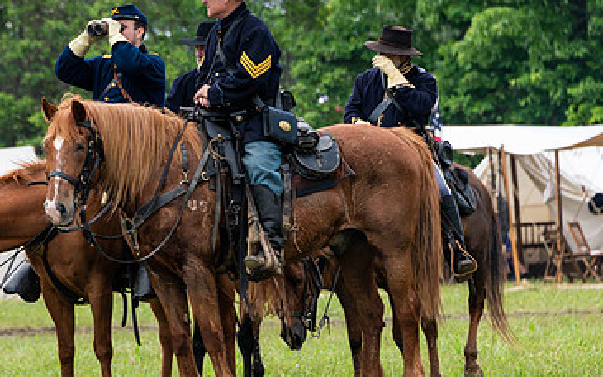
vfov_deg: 2.6
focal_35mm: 500
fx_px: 8216
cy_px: 196
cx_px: 192
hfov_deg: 4.2
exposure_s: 1/320
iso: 320
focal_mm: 300
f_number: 8
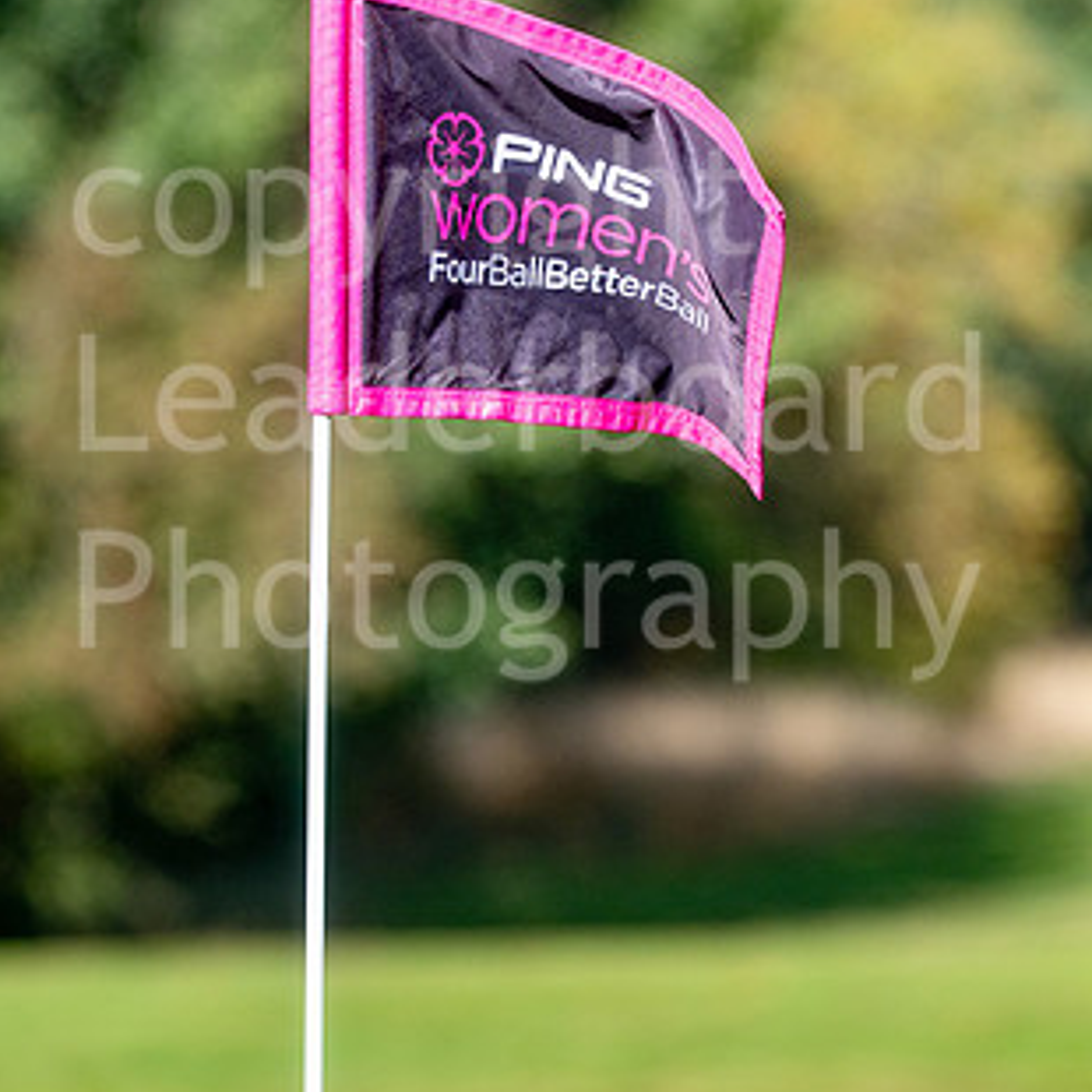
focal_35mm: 714
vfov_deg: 2.5
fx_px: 25483
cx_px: 535
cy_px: 426
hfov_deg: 2.5
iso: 250
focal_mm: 300
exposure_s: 1/1250
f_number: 5.6
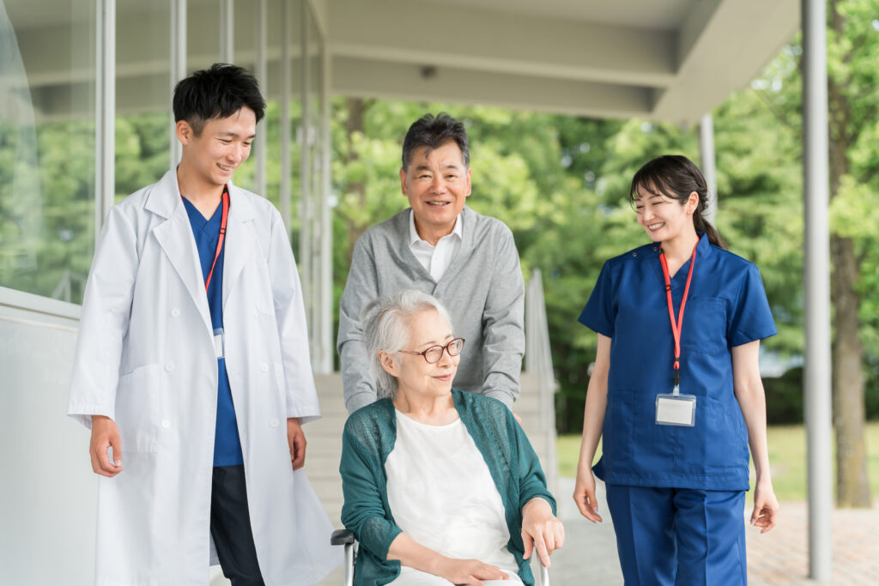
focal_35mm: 77
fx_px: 1880
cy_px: 293
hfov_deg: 26.3
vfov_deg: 17.7
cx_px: 440
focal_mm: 77
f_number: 3.2
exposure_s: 1/1250
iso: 250
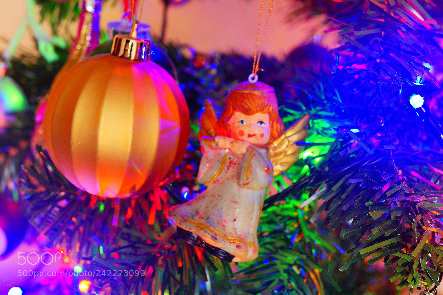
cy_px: 148
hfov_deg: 37.9
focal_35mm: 52
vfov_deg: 25.7
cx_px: 222
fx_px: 646
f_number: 8
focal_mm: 35
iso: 100
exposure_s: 6
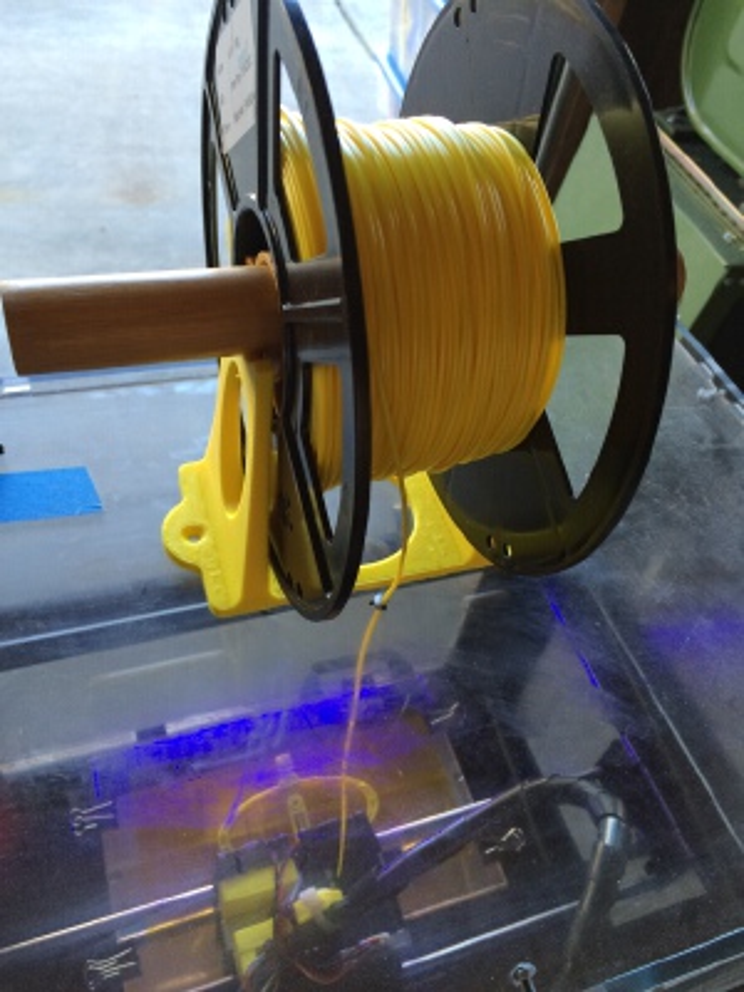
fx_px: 831
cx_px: 372
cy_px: 496
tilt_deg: -49.2
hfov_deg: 48.2
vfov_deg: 61.7
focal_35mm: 29
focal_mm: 4.15
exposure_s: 1/30
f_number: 2.2
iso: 40
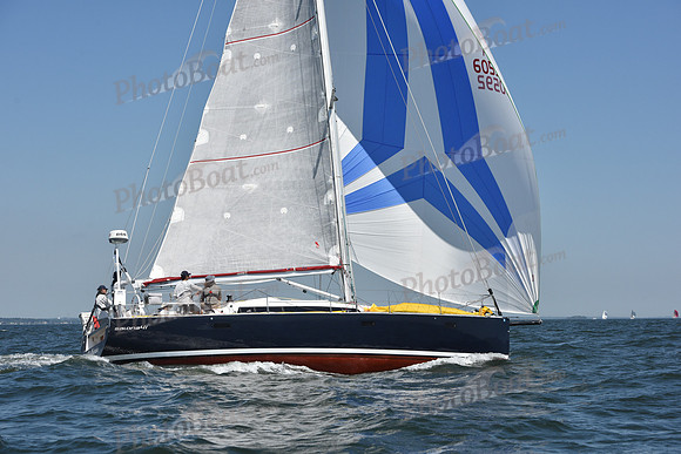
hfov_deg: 28.8
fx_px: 1324
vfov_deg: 19.5
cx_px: 340
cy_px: 227
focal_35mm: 70
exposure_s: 1/1250
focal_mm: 70
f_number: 10
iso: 250
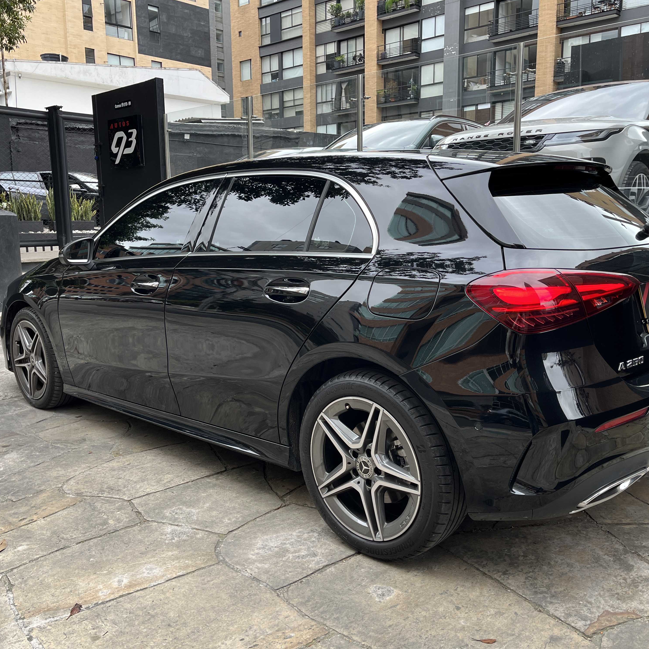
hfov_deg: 52.5
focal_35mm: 31
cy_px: 327
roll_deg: +0.8
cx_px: 331
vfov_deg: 52.5
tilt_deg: -9.8
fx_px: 658
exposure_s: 1/245
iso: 50
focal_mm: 5.1
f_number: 1.6
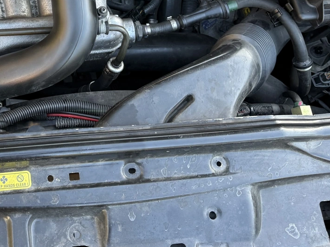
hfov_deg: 28.3
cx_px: 14
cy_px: -29
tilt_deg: -59.9
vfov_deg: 21.4
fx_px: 620
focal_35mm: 65
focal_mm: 6.76
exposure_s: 1/121
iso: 160
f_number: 1.78
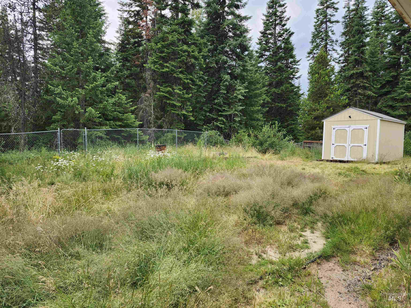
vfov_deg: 58.9
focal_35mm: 23
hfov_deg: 73.9
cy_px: 154
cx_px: 206
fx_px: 273
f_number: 1.8
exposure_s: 1/326
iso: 25
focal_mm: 5.54
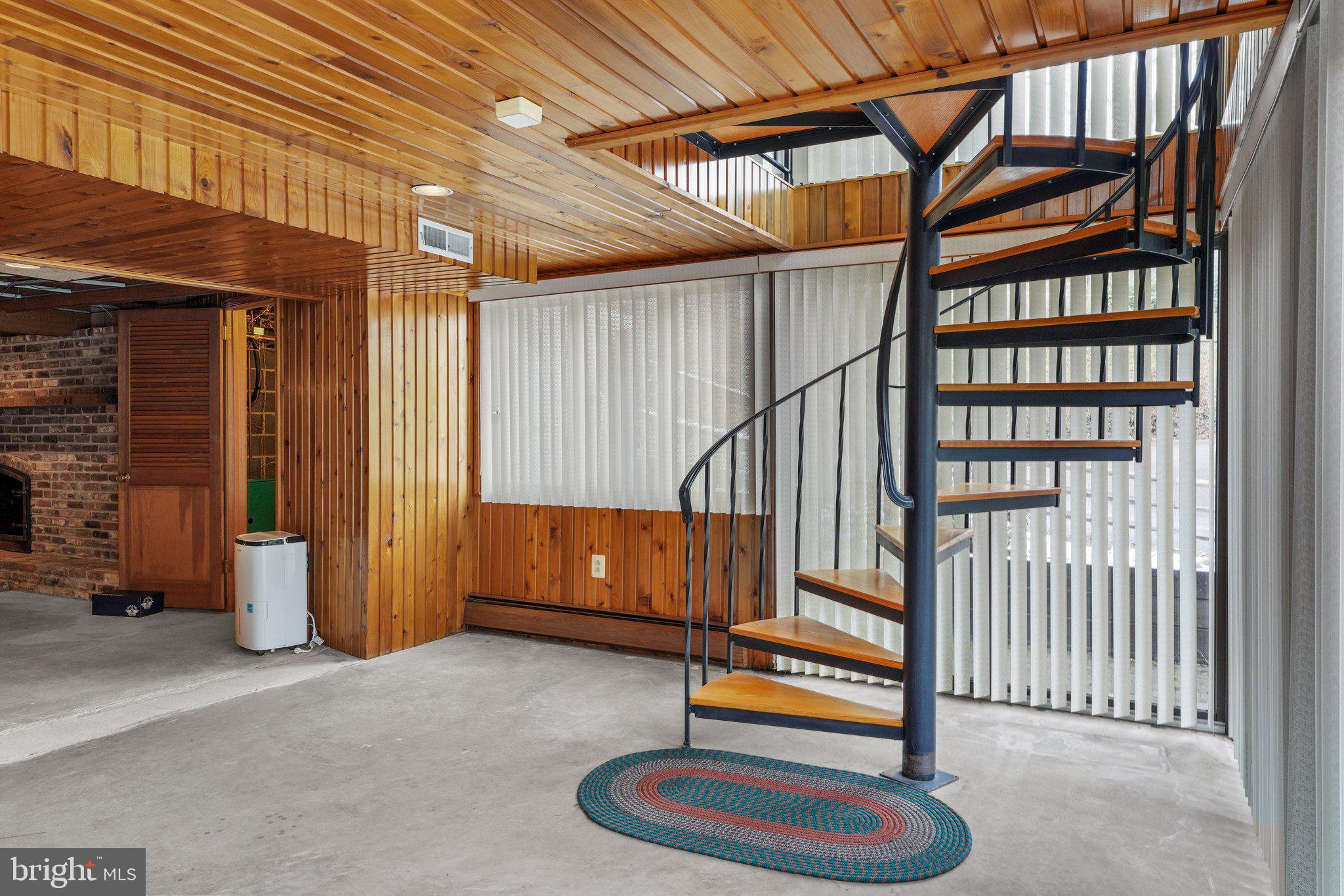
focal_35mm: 24
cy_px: 448
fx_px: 896
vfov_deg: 53.1
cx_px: 672
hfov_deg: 73.7
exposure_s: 1/5
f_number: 8
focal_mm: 24
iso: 400
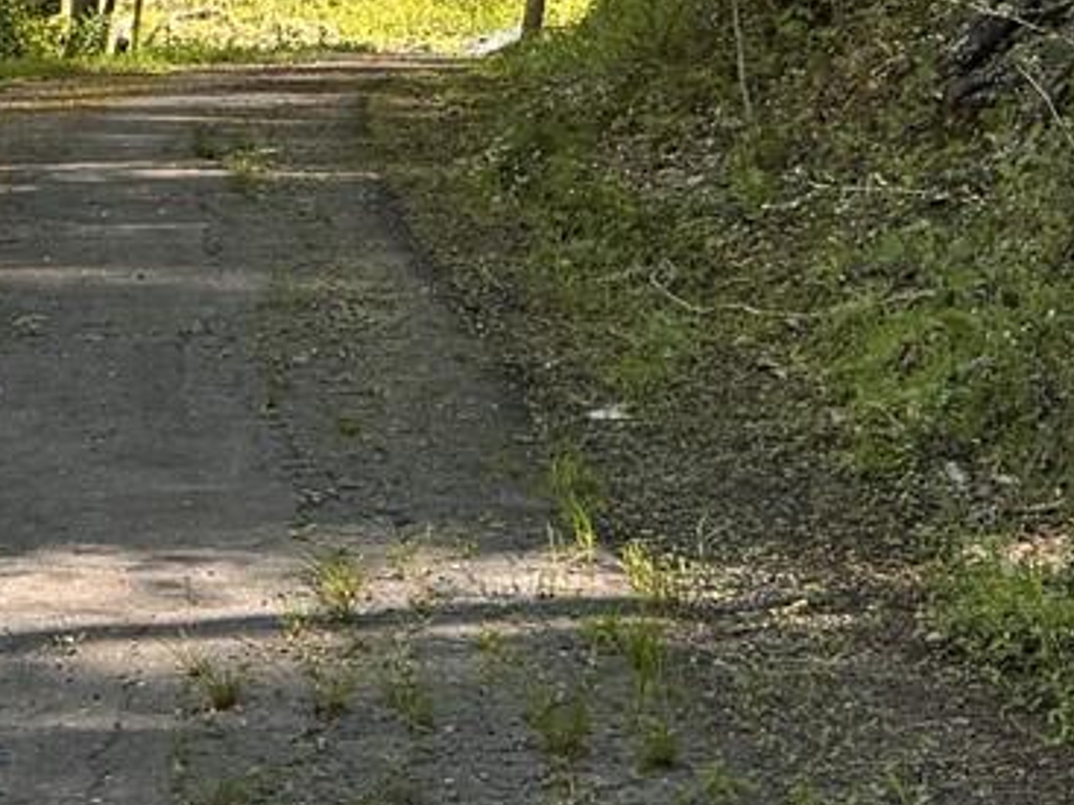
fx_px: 4156
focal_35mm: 134
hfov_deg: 13.8
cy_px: -252
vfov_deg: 10.8
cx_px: -550
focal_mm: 6.76
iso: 80
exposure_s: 1/912
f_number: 1.78
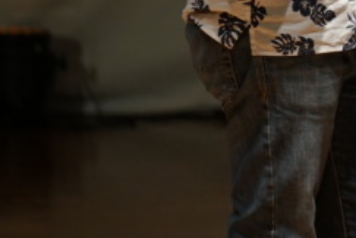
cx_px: 939
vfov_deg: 2.0
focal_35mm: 672
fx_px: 6645
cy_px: -163
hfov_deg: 3.0
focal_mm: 109
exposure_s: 1/320
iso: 640
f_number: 2.8
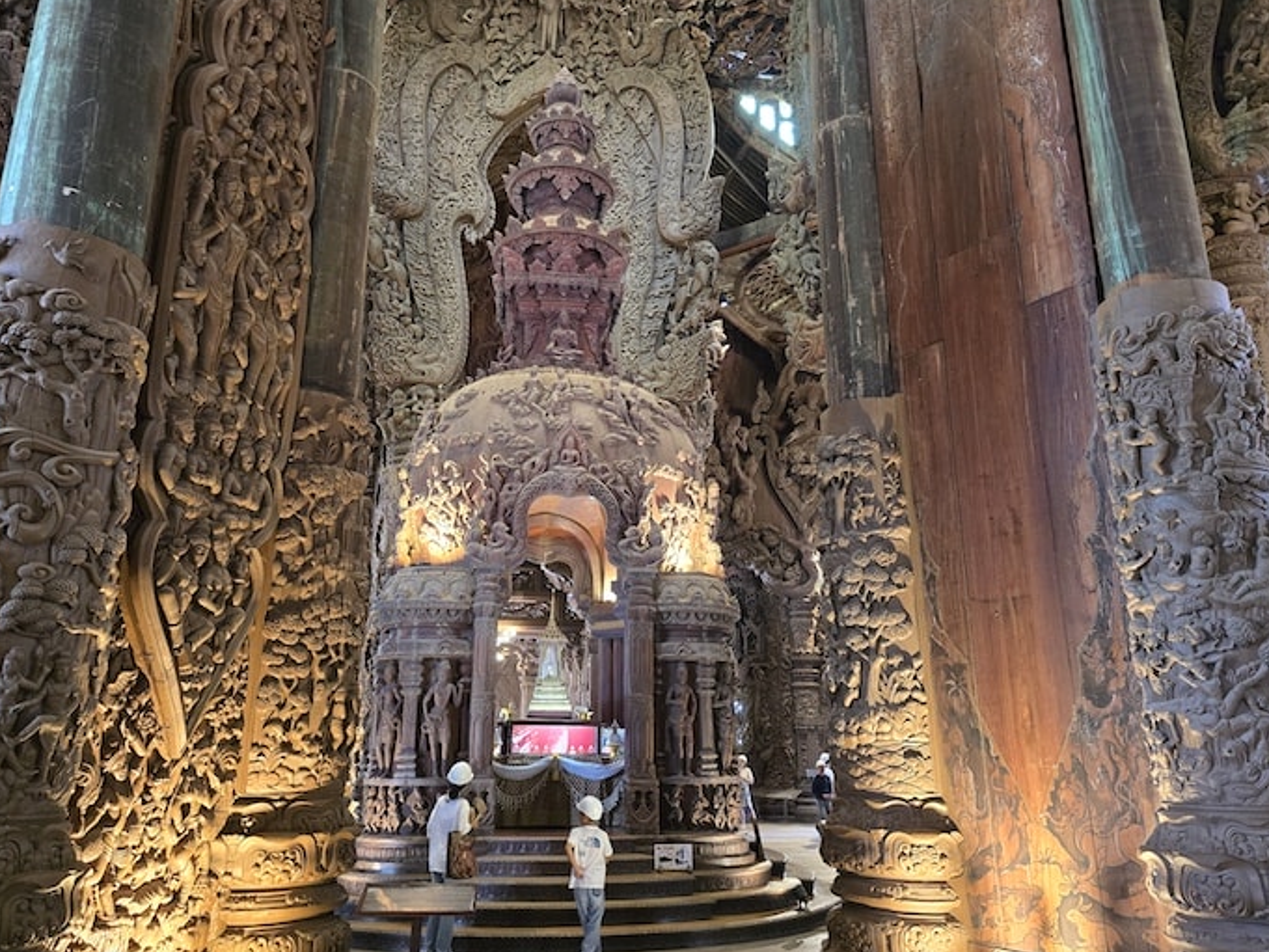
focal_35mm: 27
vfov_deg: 51.3
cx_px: 606
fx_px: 990
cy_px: 453
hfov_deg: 65.3
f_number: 1.7
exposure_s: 1/100
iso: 1250
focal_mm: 6.3
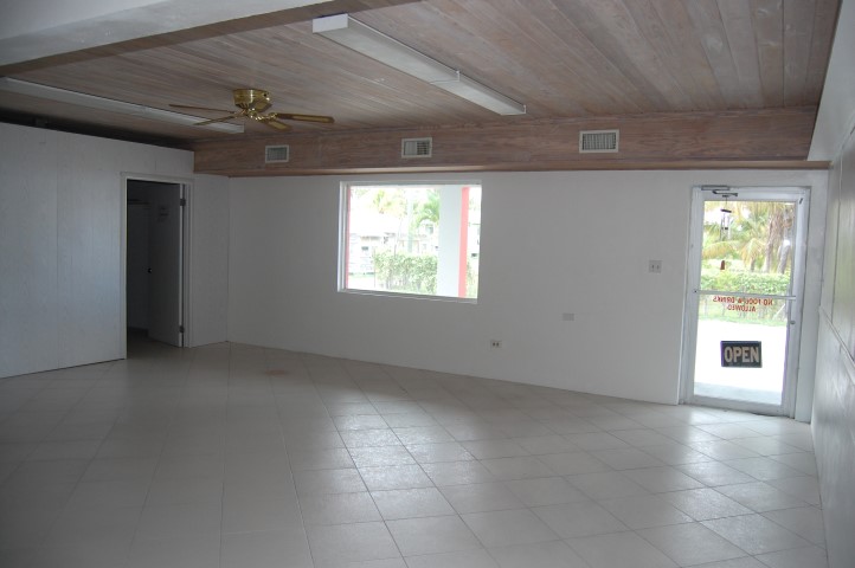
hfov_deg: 67.4
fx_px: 641
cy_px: 284
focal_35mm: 27
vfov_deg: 47.8
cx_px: 428
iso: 400
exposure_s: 1/125
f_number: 3.5
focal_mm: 18
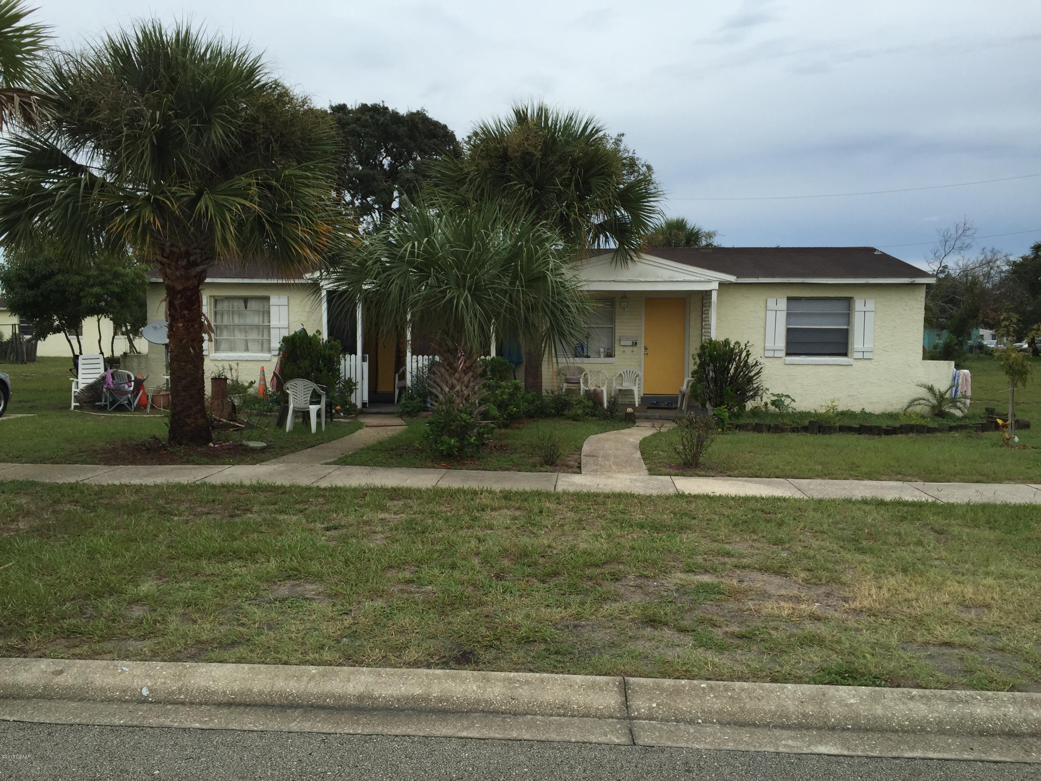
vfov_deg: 48.2
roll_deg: -0.3
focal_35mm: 29
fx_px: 872
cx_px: 520
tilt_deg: -2.1
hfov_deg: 61.7
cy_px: 390
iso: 32
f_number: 2.2
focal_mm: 4.15
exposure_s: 1/807
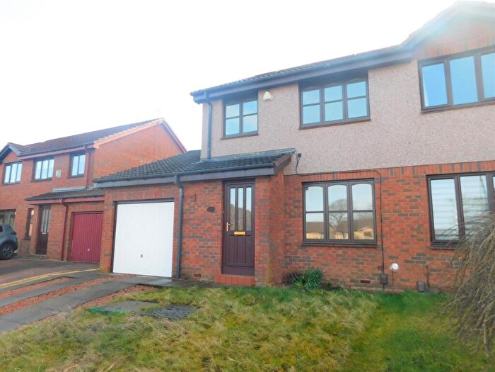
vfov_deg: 58.9
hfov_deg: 73.9
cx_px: 248
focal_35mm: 23
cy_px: 186
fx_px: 329
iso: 125
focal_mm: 4
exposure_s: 1/320
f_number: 3
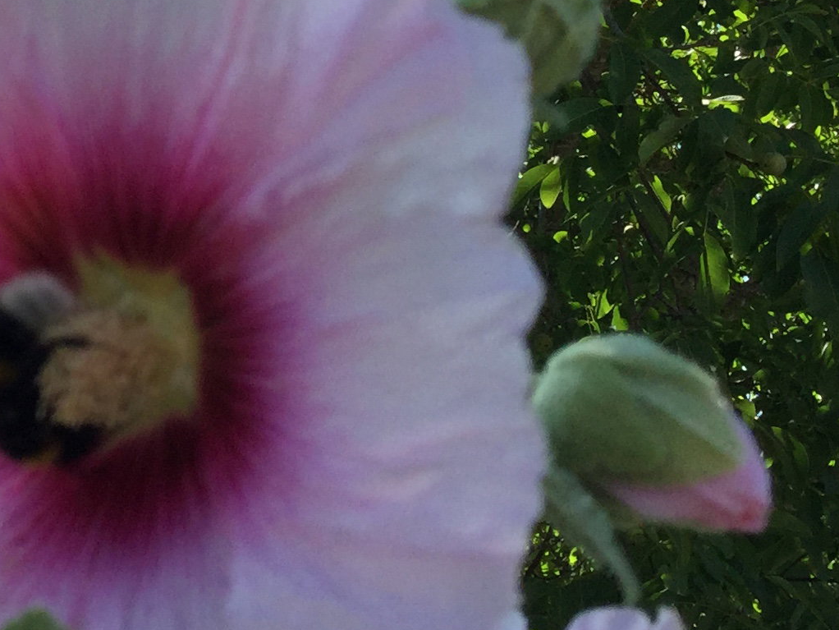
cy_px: 270
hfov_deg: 18.9
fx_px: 2400
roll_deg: -2.7
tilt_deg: +3.3
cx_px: -139
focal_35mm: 99
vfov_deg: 14.9
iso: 25
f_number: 2.4
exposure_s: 1/727
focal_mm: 3.3
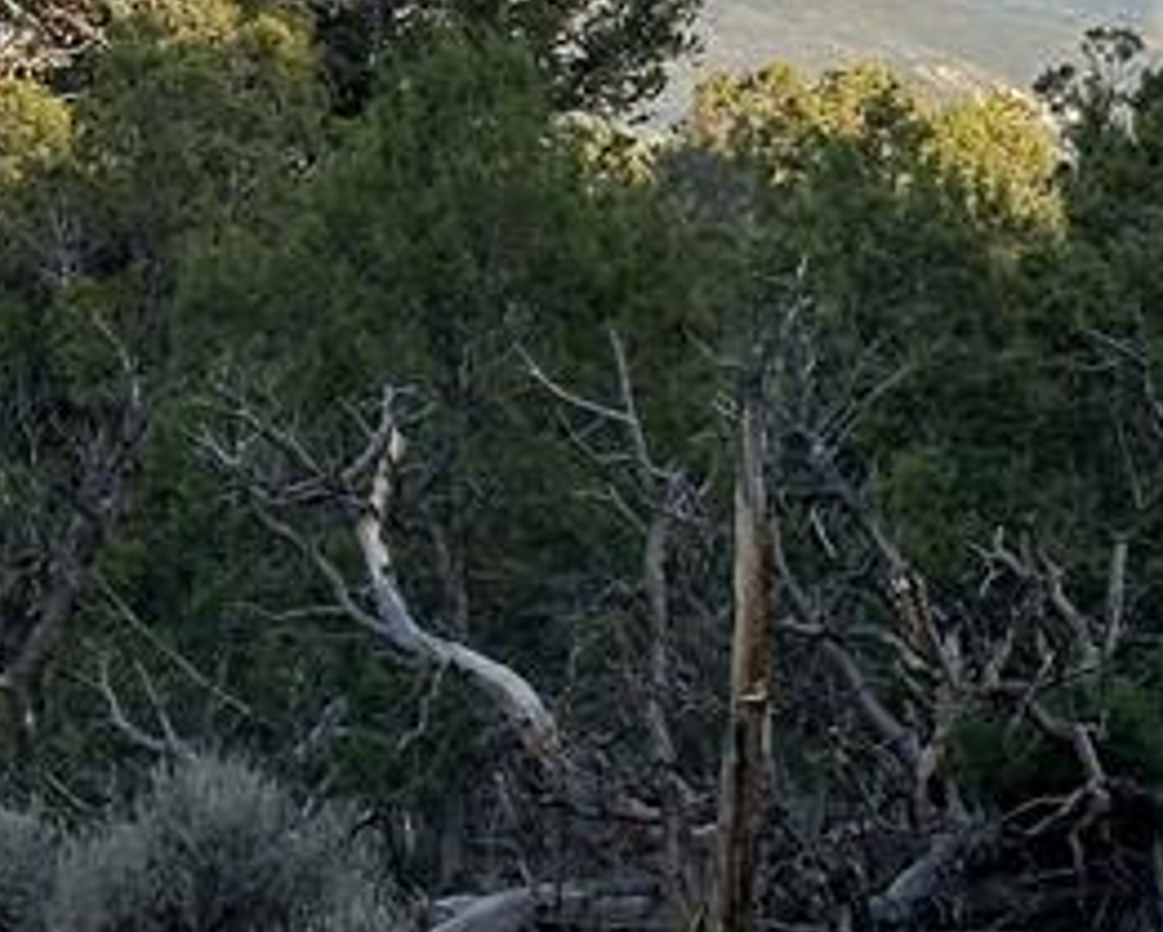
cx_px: -352
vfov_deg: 8.4
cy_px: 116
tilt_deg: +0.3
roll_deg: +0.3
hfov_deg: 10.3
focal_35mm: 184
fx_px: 6336
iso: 64
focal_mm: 6.86
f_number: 1.78
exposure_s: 1/1453
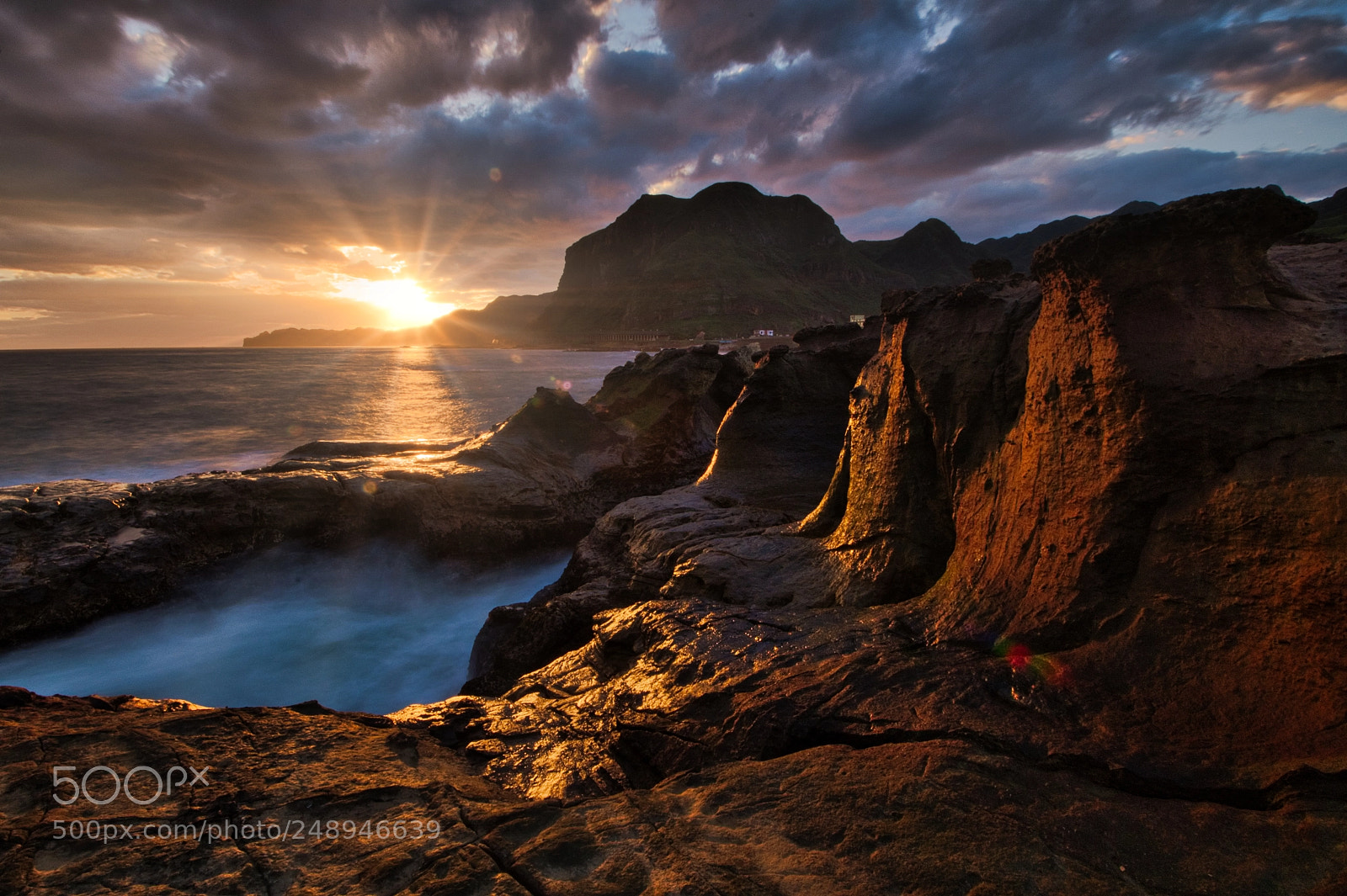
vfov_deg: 67.3
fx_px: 673
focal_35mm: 18
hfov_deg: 90.0
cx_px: 674
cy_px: 448
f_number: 24
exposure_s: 4
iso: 79
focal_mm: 12
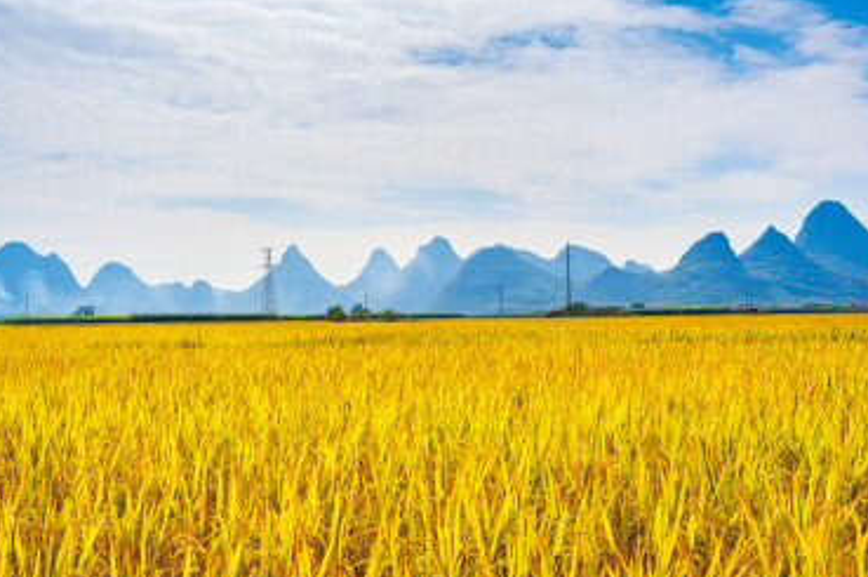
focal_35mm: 37
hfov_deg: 51.9
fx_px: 891
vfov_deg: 35.8
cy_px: 277
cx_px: 445
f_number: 11
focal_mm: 35
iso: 50
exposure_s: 1/200
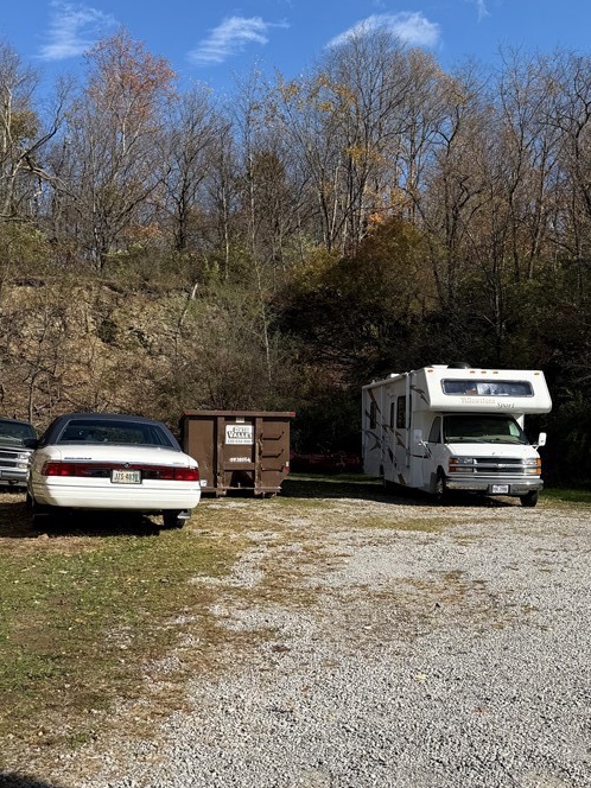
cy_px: 443
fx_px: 842
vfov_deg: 50.0
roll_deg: -1.3
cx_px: 330
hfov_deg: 38.6
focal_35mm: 37
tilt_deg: +3.3
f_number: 1.78
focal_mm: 6.76
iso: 80
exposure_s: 1/4673
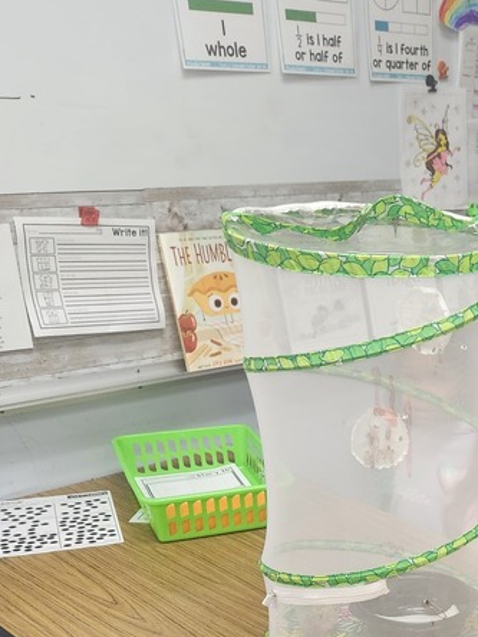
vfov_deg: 33.0
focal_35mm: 53
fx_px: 976
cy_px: 643
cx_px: 538
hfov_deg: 25.3
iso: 320
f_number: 1.8
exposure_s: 1/120
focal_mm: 5.4
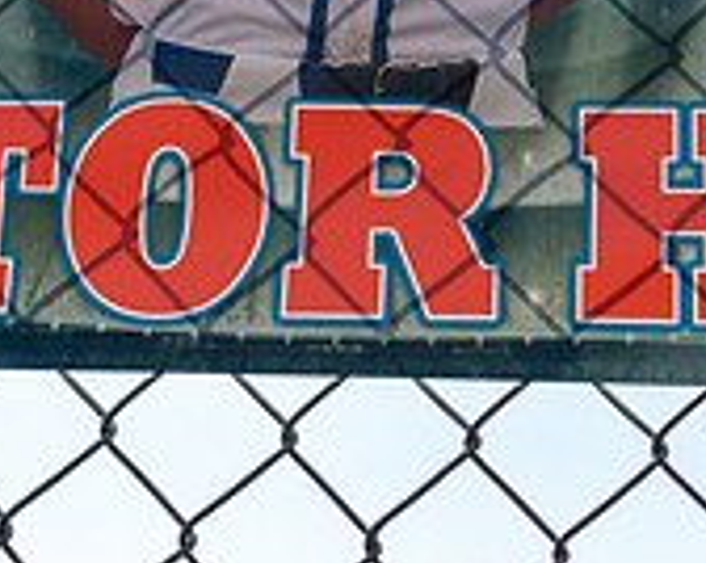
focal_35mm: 132
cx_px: 414
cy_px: -294
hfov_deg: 14.6
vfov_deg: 11.2
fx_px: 2755
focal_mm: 35
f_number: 2.8
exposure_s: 1/8000
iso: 400
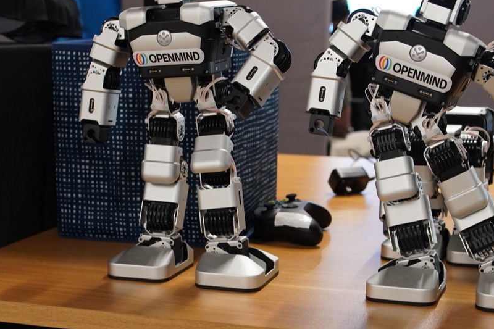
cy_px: 214
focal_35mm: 69
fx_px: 947
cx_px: 284
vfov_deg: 19.7
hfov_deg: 29.2
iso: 1600
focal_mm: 23
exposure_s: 1/160
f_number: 2.8
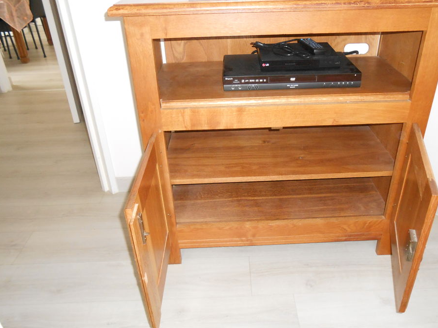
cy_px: 155
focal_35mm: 29
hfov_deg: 61.6
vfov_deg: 48.2
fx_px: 367
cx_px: 234
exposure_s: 1/25
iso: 400
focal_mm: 4.6
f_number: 3.5
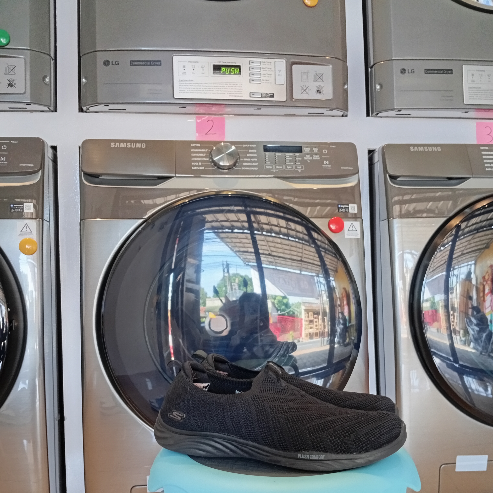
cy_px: 287
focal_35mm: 32
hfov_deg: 51.1
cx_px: 248
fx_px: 516
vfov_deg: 50.9
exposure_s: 1/20
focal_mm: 3.98
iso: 619
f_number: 1.8
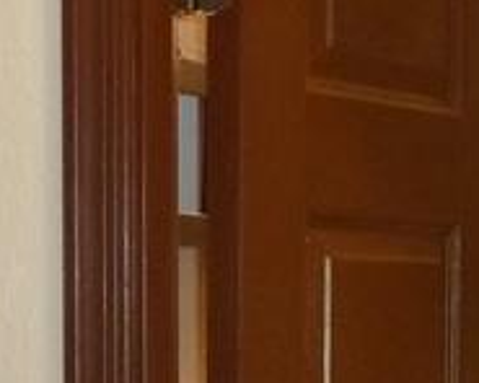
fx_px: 1914
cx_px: 181
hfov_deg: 14.3
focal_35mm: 135
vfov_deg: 11.0
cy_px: 577
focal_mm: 4.1
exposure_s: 1/30
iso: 250
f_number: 3.3
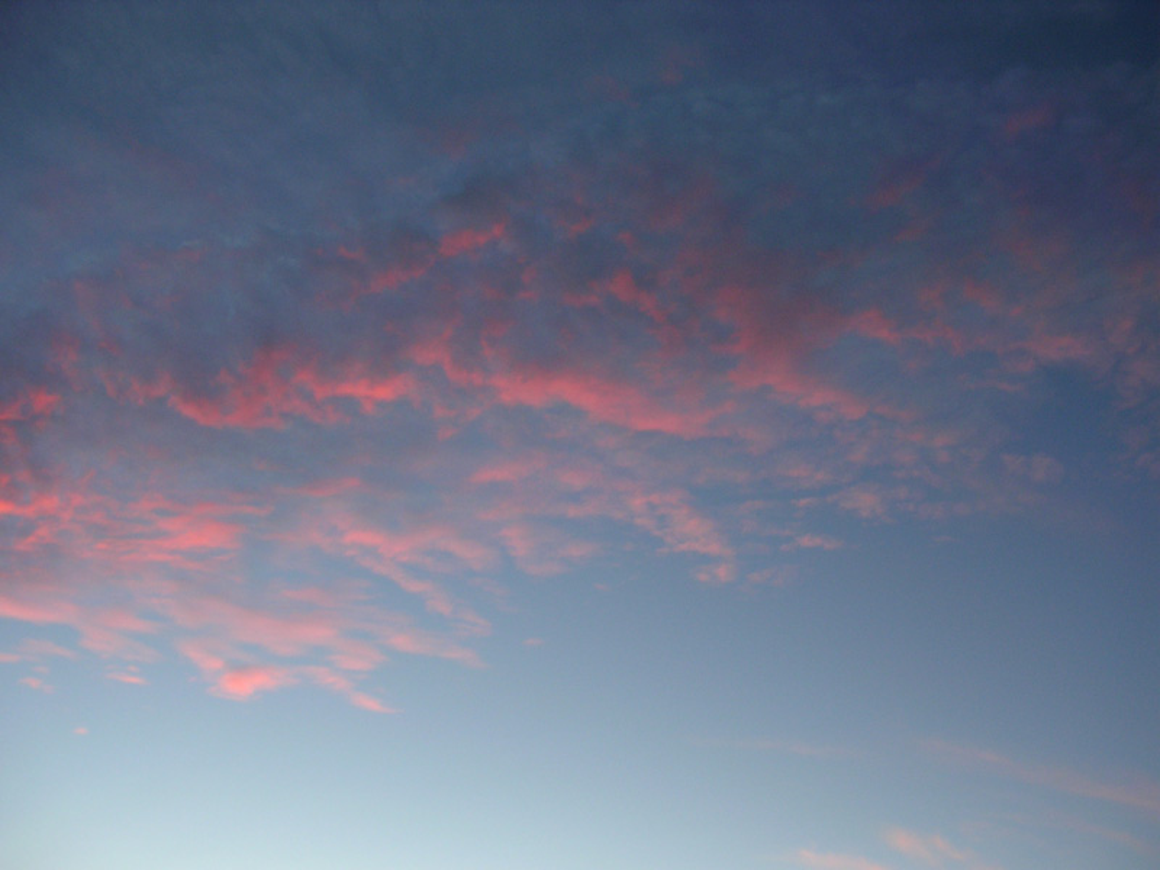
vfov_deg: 37.7
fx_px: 1273
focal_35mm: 38
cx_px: 580
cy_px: 435
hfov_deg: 49.0
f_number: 2.8
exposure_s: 1/50.7
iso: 50
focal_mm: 5.8
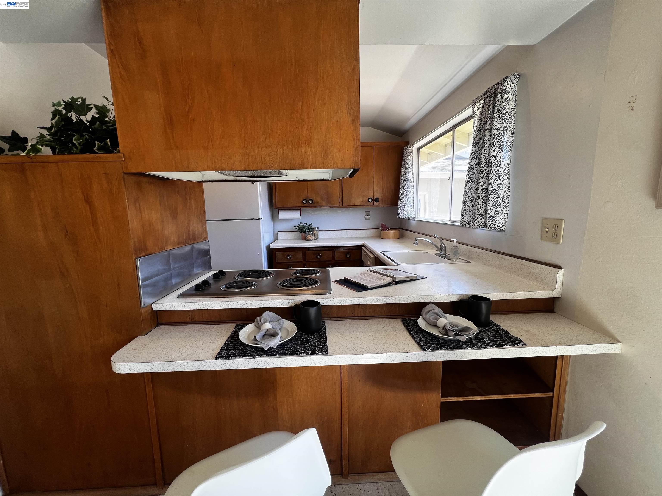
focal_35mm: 13
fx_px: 249
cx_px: 331
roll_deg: +1.0
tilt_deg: -8.3
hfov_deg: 106.2
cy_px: 248
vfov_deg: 89.9
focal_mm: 1.57
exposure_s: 1/120
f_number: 1.8
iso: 50
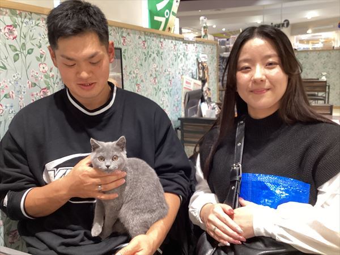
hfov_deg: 58.4
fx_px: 304
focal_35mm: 31
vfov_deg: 45.4
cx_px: 170
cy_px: 128
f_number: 2.4
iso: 160
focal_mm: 3.3
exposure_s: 1/60
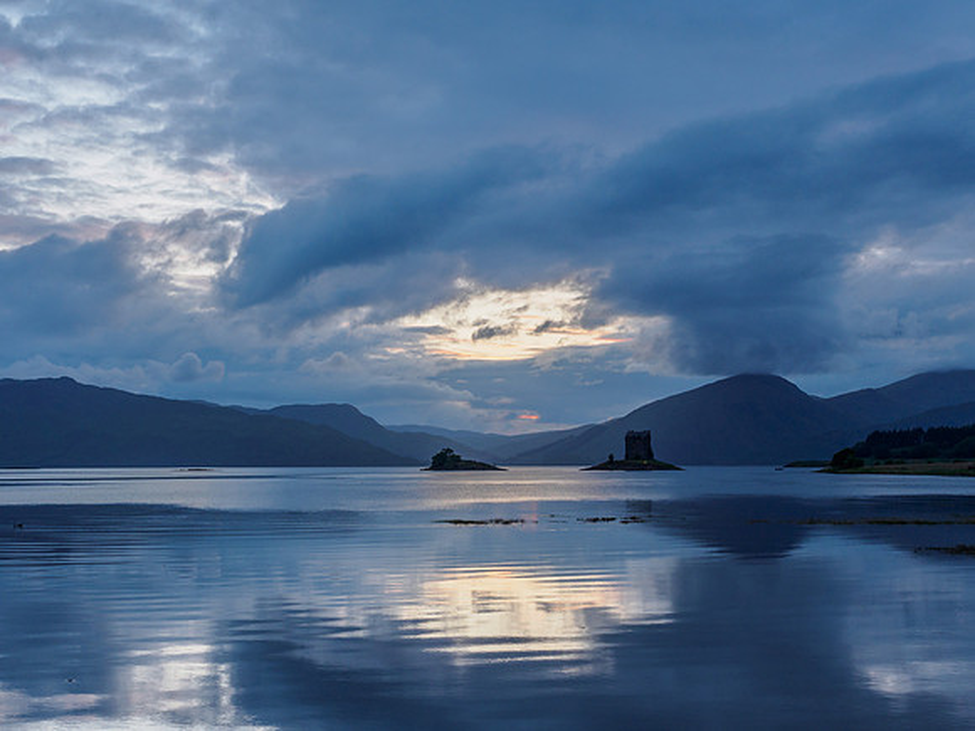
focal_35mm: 54
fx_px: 1524
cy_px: 319
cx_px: 549
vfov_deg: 27.0
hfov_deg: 35.4
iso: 200
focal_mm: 24
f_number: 7.1
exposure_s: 1/25
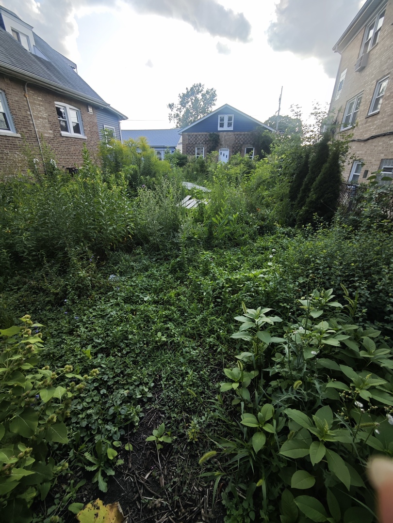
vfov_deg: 102.1
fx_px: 212
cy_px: 262
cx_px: 196
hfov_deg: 85.7
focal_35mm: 14
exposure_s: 1/169
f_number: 2.2
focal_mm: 2.16
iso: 50
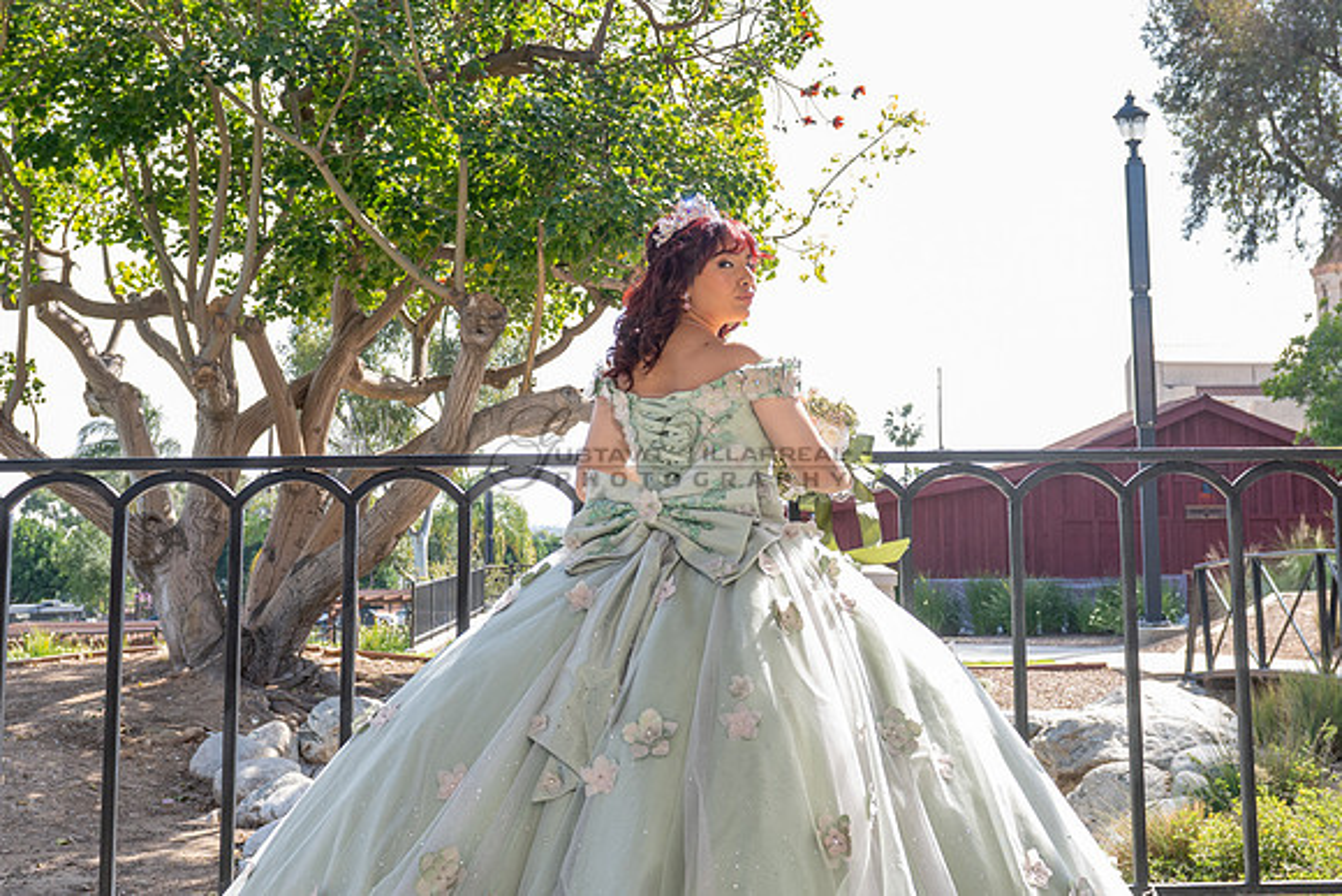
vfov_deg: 28.3
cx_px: 778
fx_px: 1764
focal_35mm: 47
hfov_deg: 41.5
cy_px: 293
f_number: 5
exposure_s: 1/250
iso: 200
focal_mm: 24
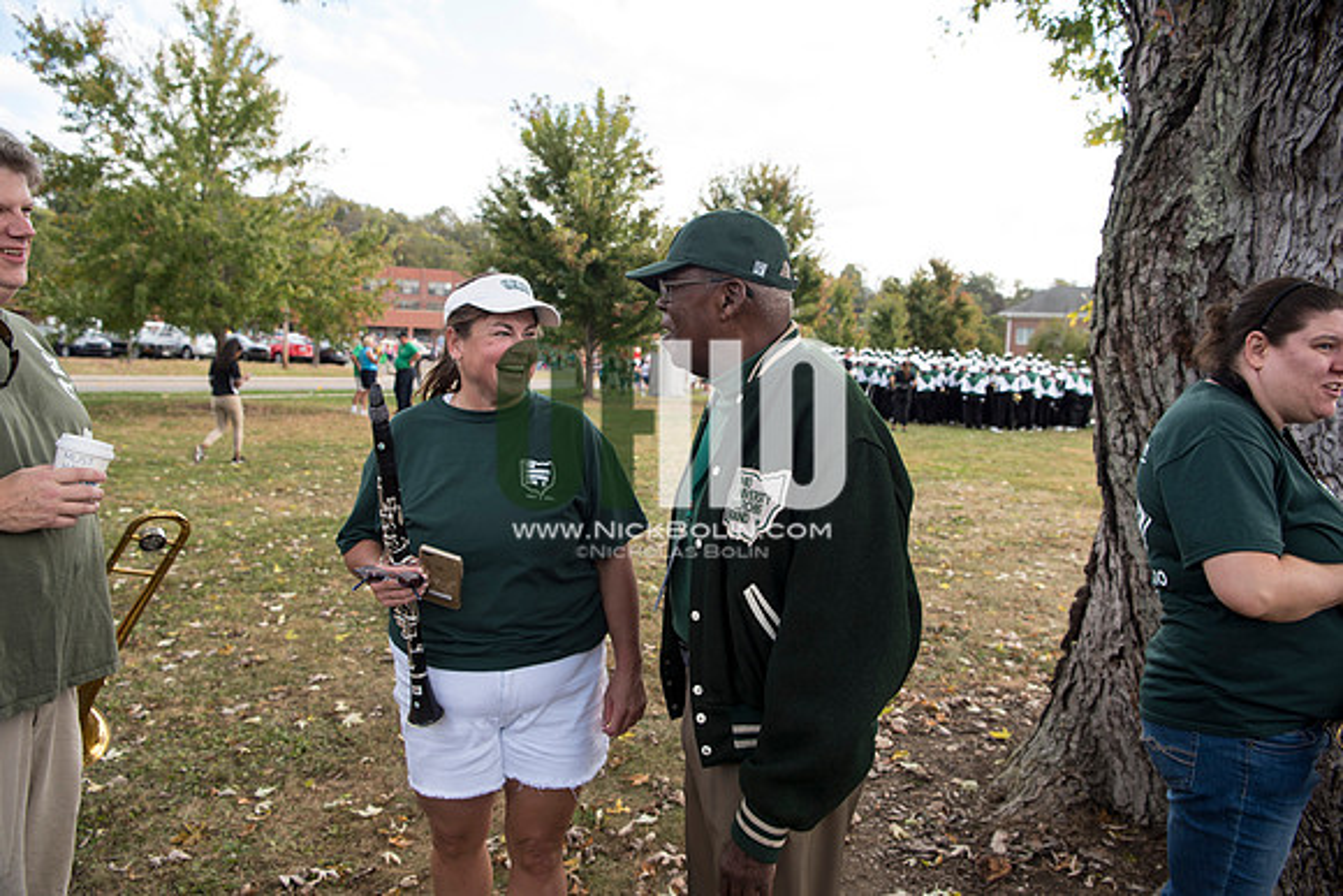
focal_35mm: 24
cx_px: 672
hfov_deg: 73.7
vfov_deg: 53.2
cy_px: 448
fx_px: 896
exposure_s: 1/400
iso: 250
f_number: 4.5
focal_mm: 24
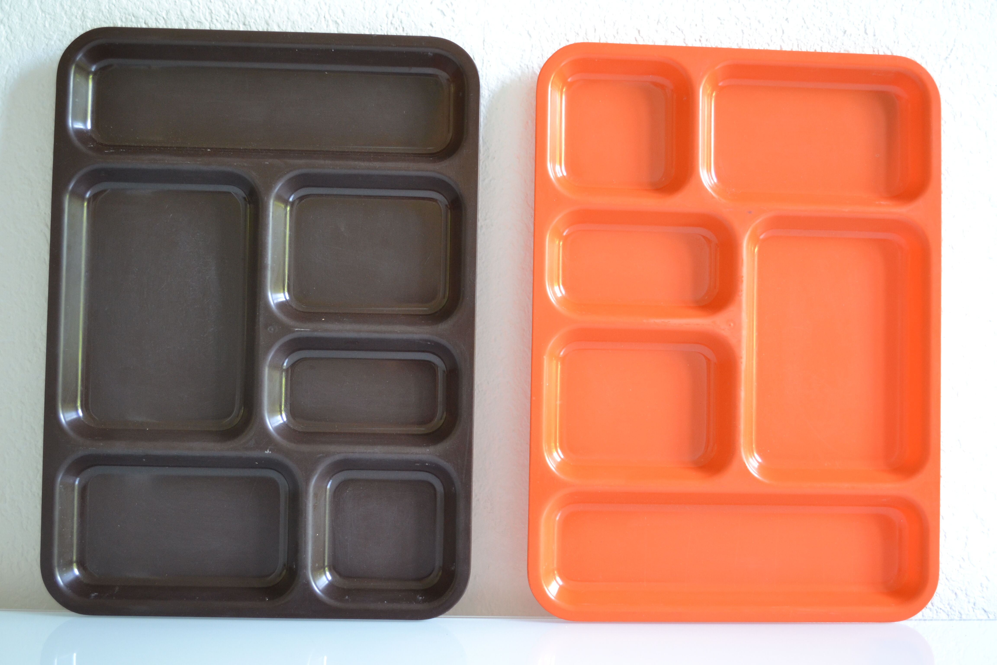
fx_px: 1080
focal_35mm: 39
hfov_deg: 49.6
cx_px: 498
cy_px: 332
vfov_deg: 34.2
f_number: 4.2
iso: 800
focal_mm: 26
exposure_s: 1/15
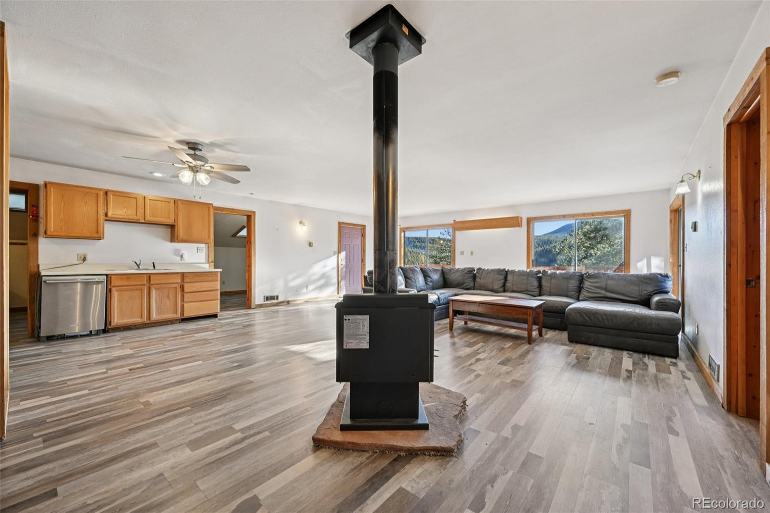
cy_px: 256
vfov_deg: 81.2
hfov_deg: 104.3
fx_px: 299
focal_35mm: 14
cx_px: 385
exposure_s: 1/15
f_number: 8
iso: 180
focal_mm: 14
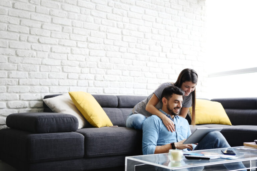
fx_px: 314
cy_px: 86
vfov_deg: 30.5
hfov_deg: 44.5
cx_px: 128
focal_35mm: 44
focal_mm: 29
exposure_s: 1/320
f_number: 2
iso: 250
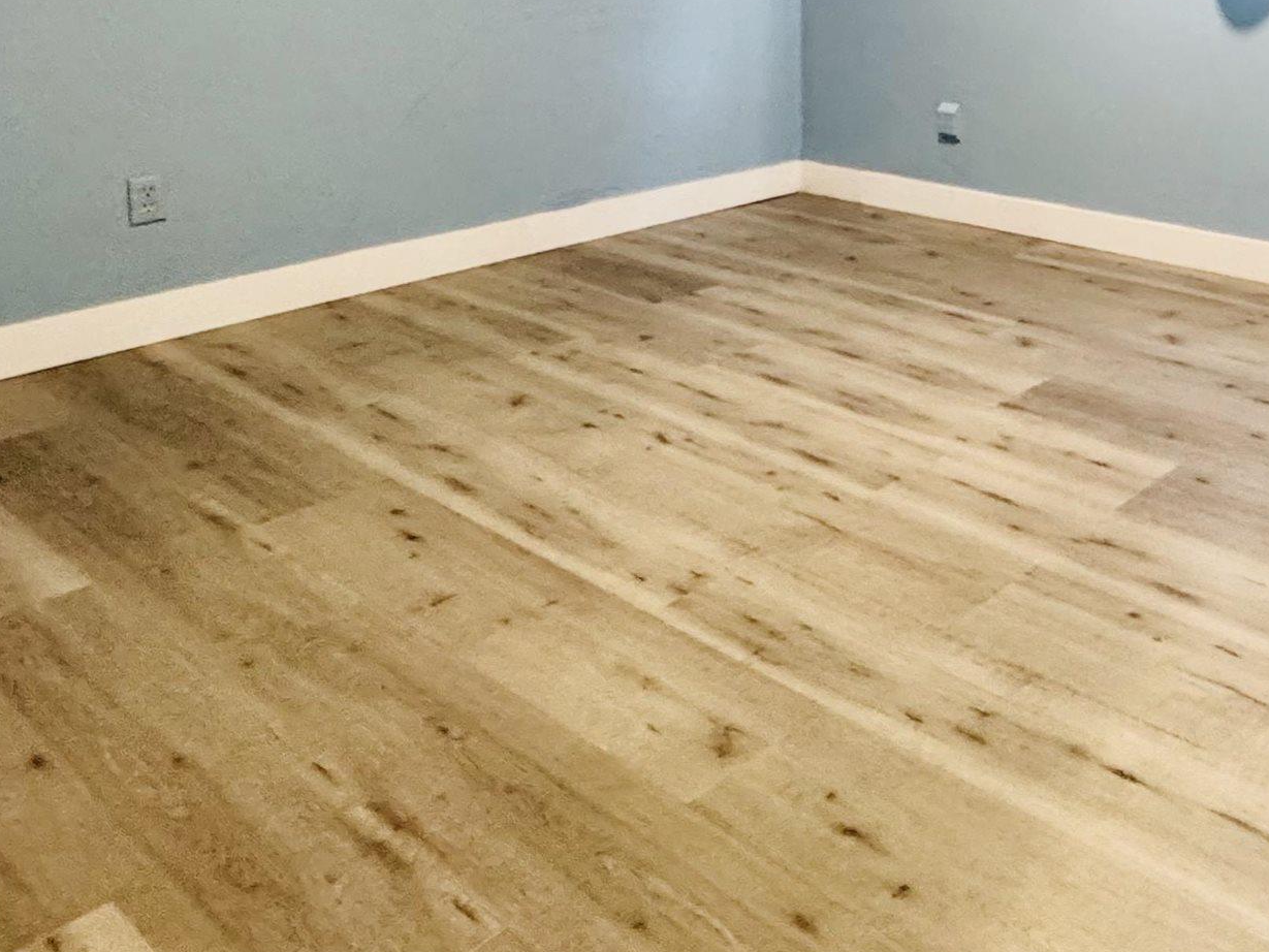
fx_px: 1283
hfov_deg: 46.2
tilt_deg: -3.7
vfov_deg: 35.8
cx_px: 1196
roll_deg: -0.6
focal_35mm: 35
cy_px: -47
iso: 640
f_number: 2.2
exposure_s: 1/60
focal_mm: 2.22
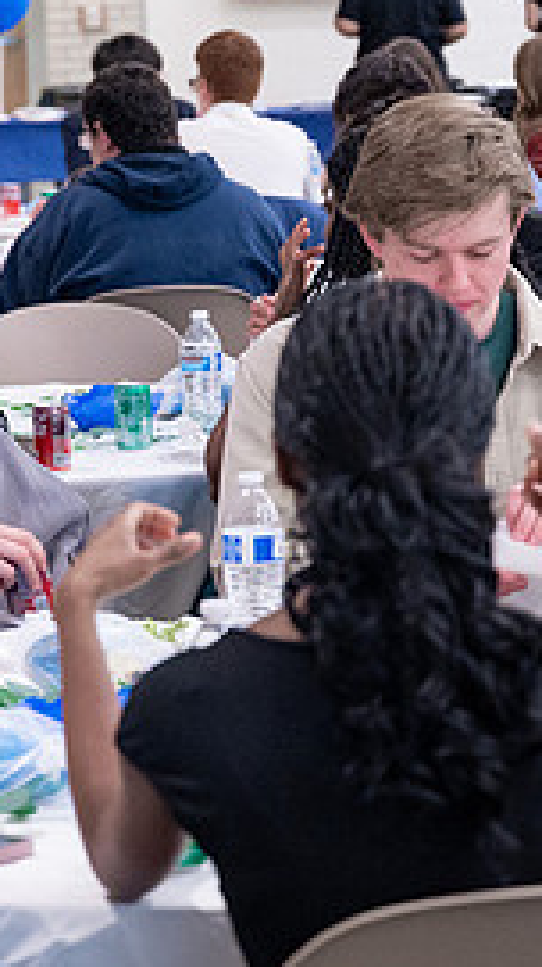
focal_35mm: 172
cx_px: 32
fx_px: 4404
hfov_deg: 7.0
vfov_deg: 12.5
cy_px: 237
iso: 1600
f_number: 4
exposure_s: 1/200
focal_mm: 70
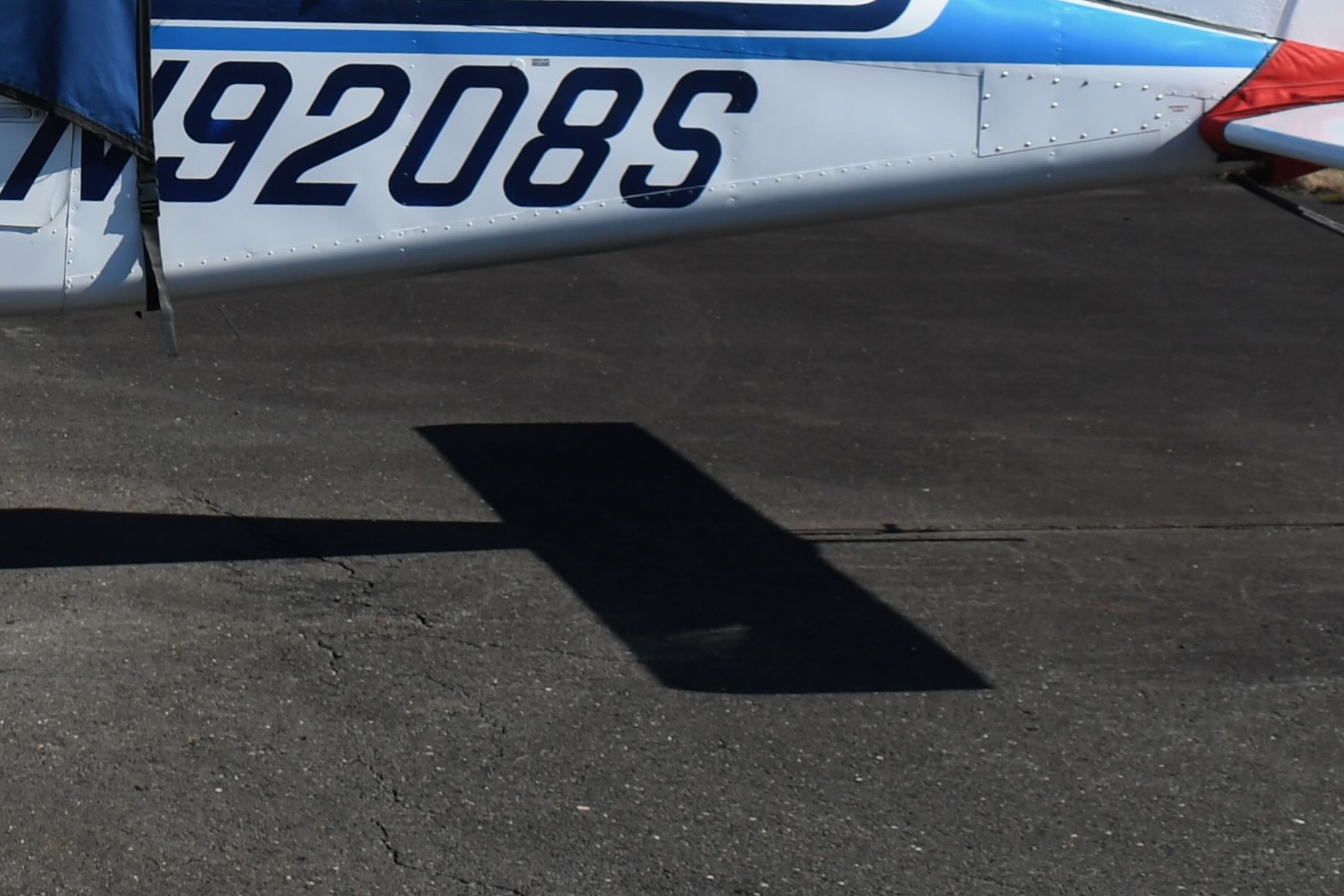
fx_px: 3546
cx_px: -11
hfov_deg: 20.7
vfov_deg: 14.1
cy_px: -67
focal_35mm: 95
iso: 250
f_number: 9
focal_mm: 22
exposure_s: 1/1000
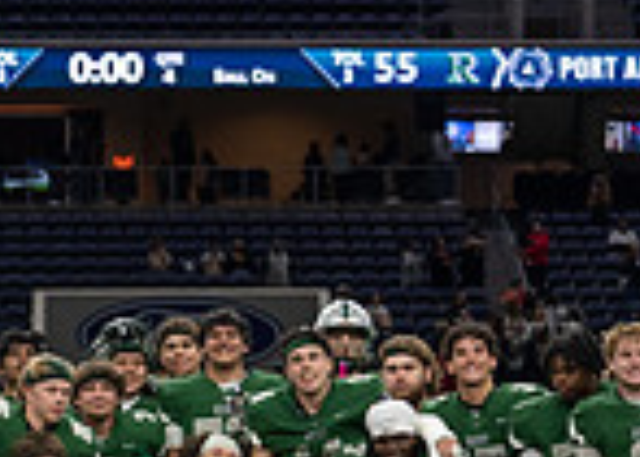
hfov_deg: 9.7
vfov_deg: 6.9
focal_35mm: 207
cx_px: 174
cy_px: 649
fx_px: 3763
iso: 500
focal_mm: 50
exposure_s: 1/800
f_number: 2
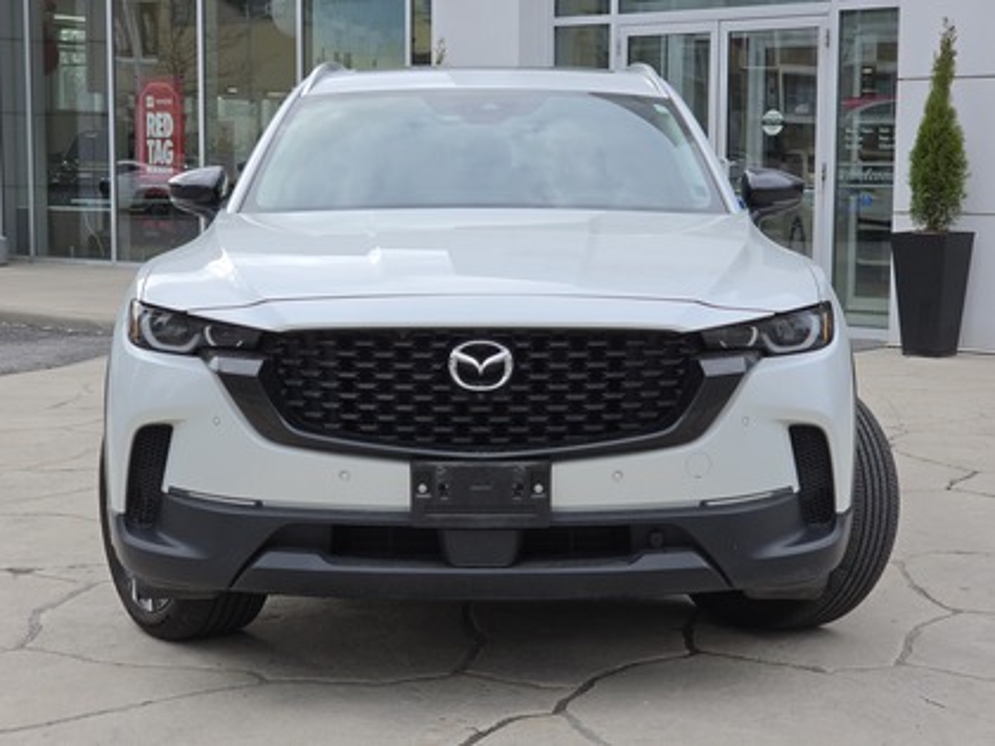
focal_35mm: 69
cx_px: 498
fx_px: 1983
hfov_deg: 28.2
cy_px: 373
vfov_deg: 21.3
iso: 25
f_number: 2.4
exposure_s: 1/353
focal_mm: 7
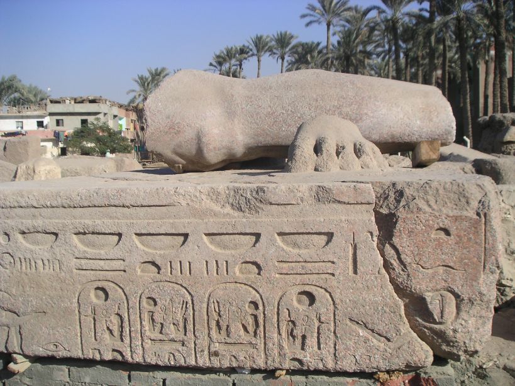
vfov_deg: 38.7
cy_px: 193
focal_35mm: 37
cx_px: 258
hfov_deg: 50.1
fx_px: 550
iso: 50
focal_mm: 5.7
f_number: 6.7
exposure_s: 1/180
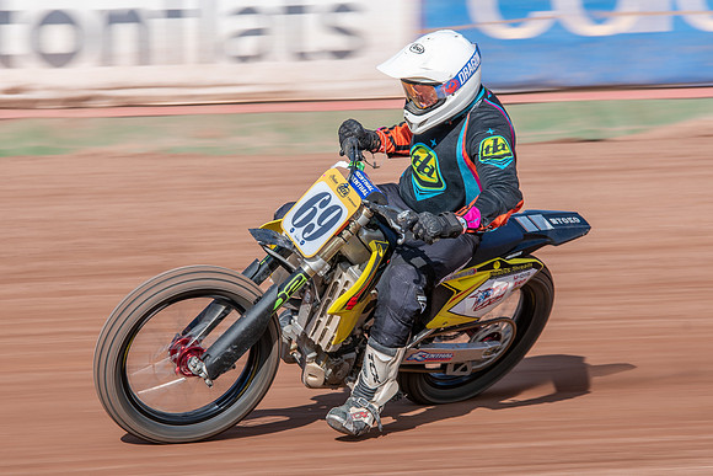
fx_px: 6184
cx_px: 365
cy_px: 271
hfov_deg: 6.6
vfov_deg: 4.4
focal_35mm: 312
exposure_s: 1/160
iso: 100
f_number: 8
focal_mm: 200
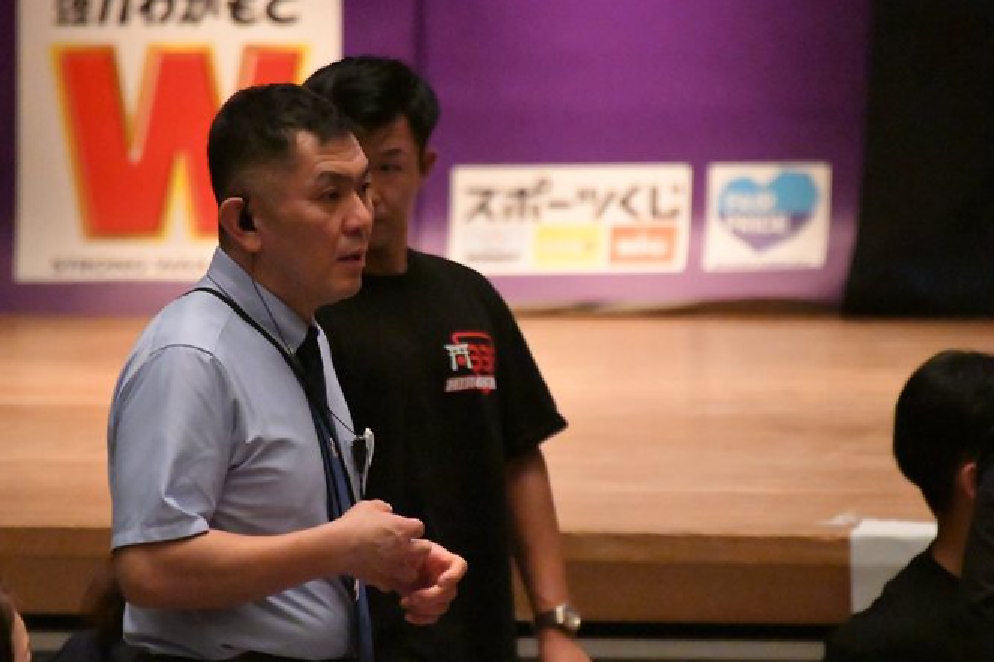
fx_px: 14547
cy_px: 357
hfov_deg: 3.9
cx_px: 436
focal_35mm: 527
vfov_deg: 2.6
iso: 25600
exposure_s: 1/400
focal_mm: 300
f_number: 5.6
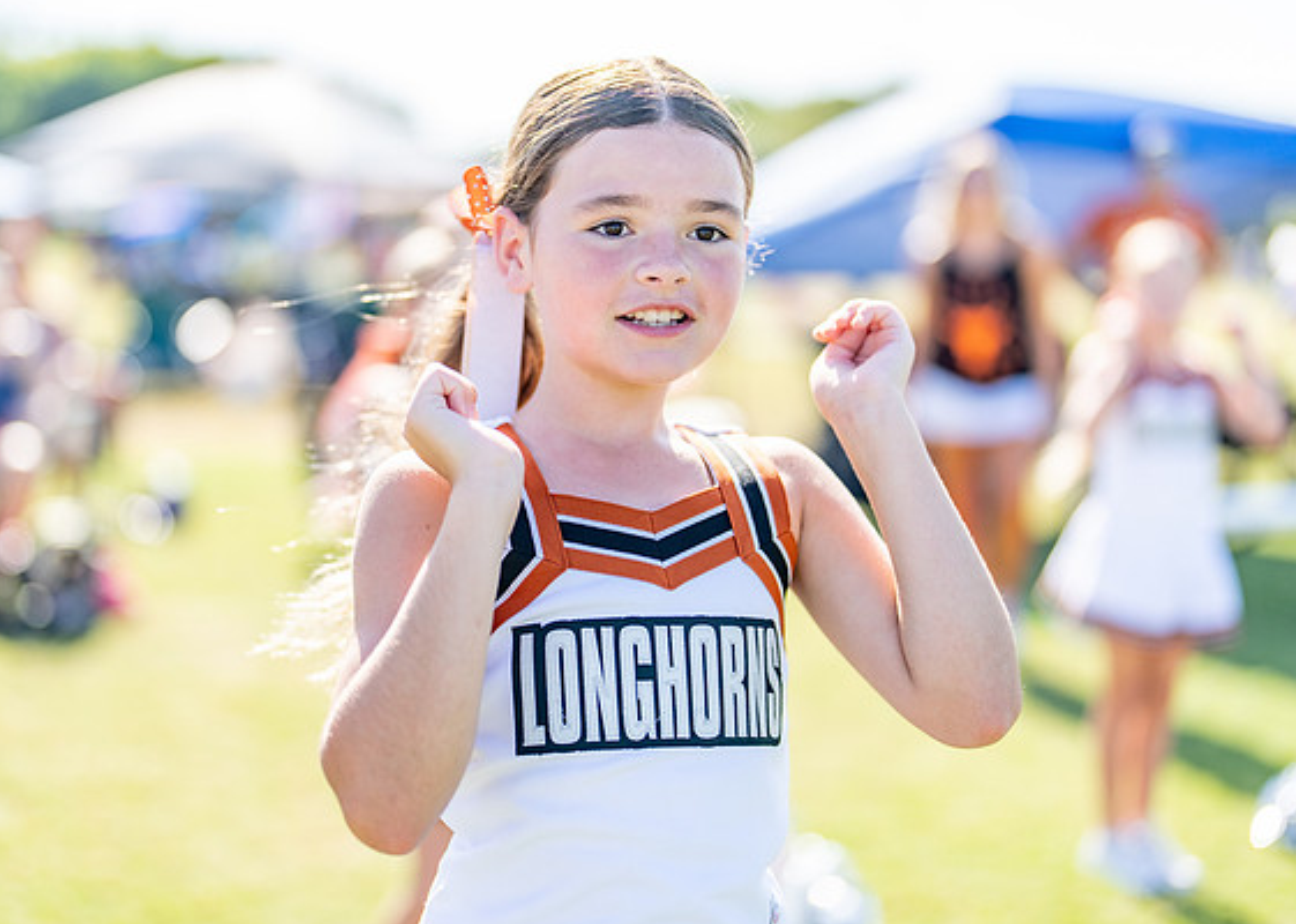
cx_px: 556
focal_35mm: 62
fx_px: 2281
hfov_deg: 31.7
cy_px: 400
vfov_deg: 22.9
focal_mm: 50
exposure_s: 1/3200
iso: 100
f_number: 1.2
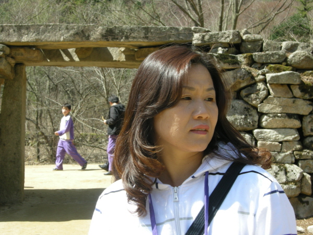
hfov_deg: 26.0
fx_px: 678
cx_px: 156
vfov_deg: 19.6
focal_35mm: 75
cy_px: 118
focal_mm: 15.7
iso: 64
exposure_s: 1/112
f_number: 5.4
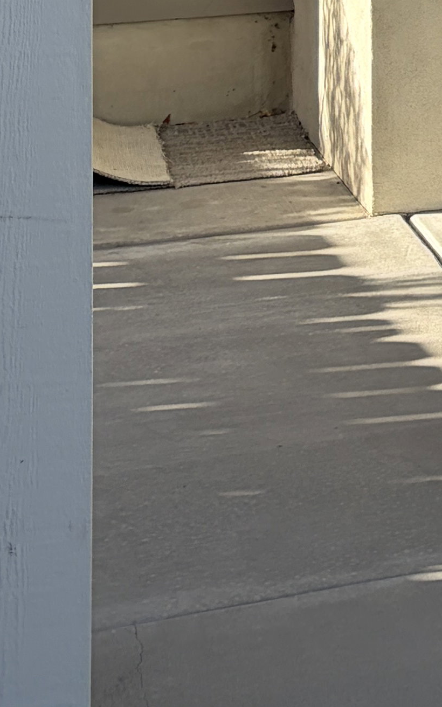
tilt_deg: -2.9
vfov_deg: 16.1
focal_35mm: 120
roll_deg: -2.8
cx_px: 941
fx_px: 2313
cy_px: -300
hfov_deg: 10.0
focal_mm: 5.96
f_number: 1.6
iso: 64
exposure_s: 1/764
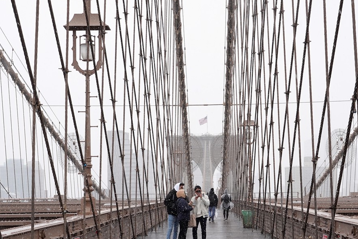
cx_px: 198
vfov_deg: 16.2
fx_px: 836
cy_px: 181
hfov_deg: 24.2
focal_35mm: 84
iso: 320
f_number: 10
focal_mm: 37
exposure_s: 1/125
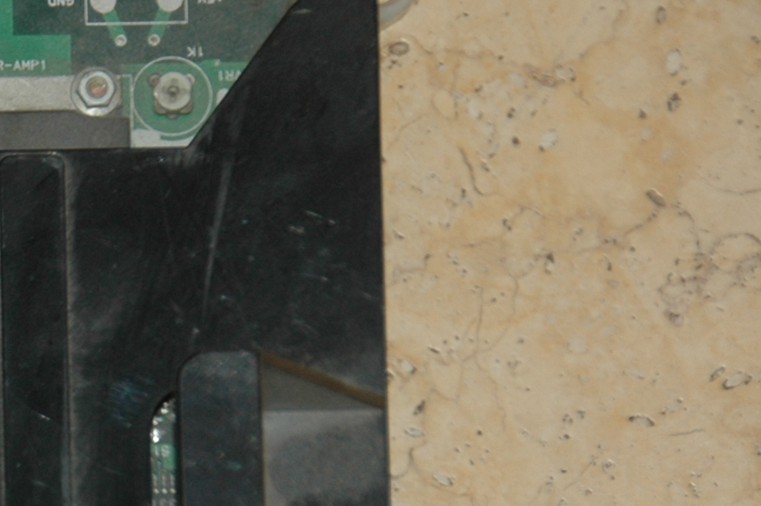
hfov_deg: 4.6
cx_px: -371
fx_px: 9345
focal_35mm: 443
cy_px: 515
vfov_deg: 3.1
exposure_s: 1/60
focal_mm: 95
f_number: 5.3
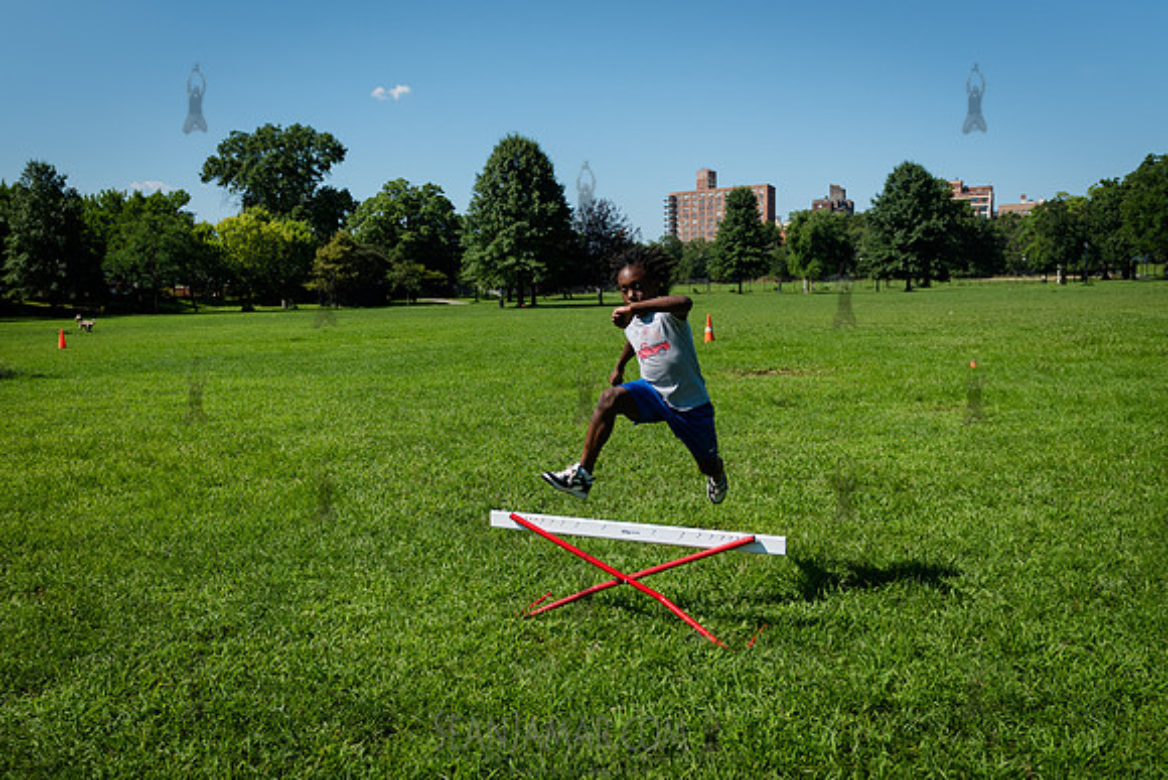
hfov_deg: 55.0
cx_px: 518
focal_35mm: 34
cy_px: 409
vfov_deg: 38.4
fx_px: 1119
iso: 200
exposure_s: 1/2000
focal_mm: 24
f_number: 3.5
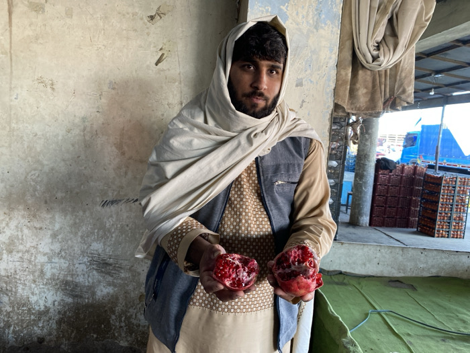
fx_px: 353
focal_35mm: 26
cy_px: 176
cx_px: 235
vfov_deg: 53.1
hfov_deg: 67.3
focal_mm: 4.25
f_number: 1.8
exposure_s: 1/78
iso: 125
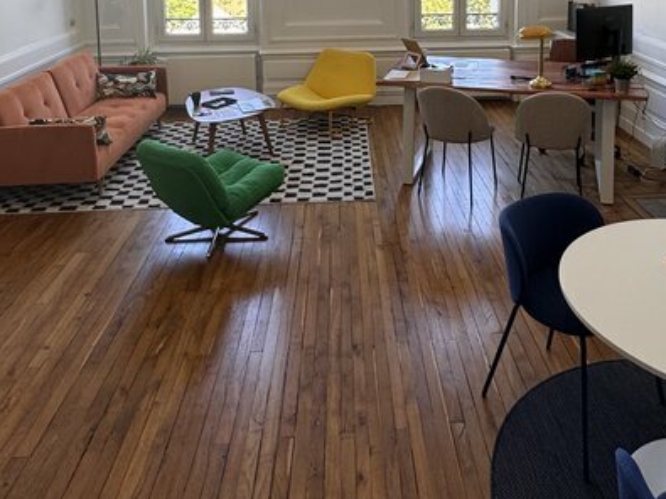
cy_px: 8
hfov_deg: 53.8
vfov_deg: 37.6
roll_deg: +0.7
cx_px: 376
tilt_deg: -6.6
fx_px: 654
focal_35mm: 34
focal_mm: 2.22
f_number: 2.2
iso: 64
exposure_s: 1/99
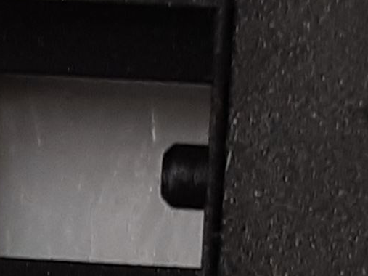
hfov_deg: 18.6
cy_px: 551
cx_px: 96
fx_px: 1116
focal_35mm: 105
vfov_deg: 12.4
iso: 64
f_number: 1.7
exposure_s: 1/50
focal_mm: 3.93
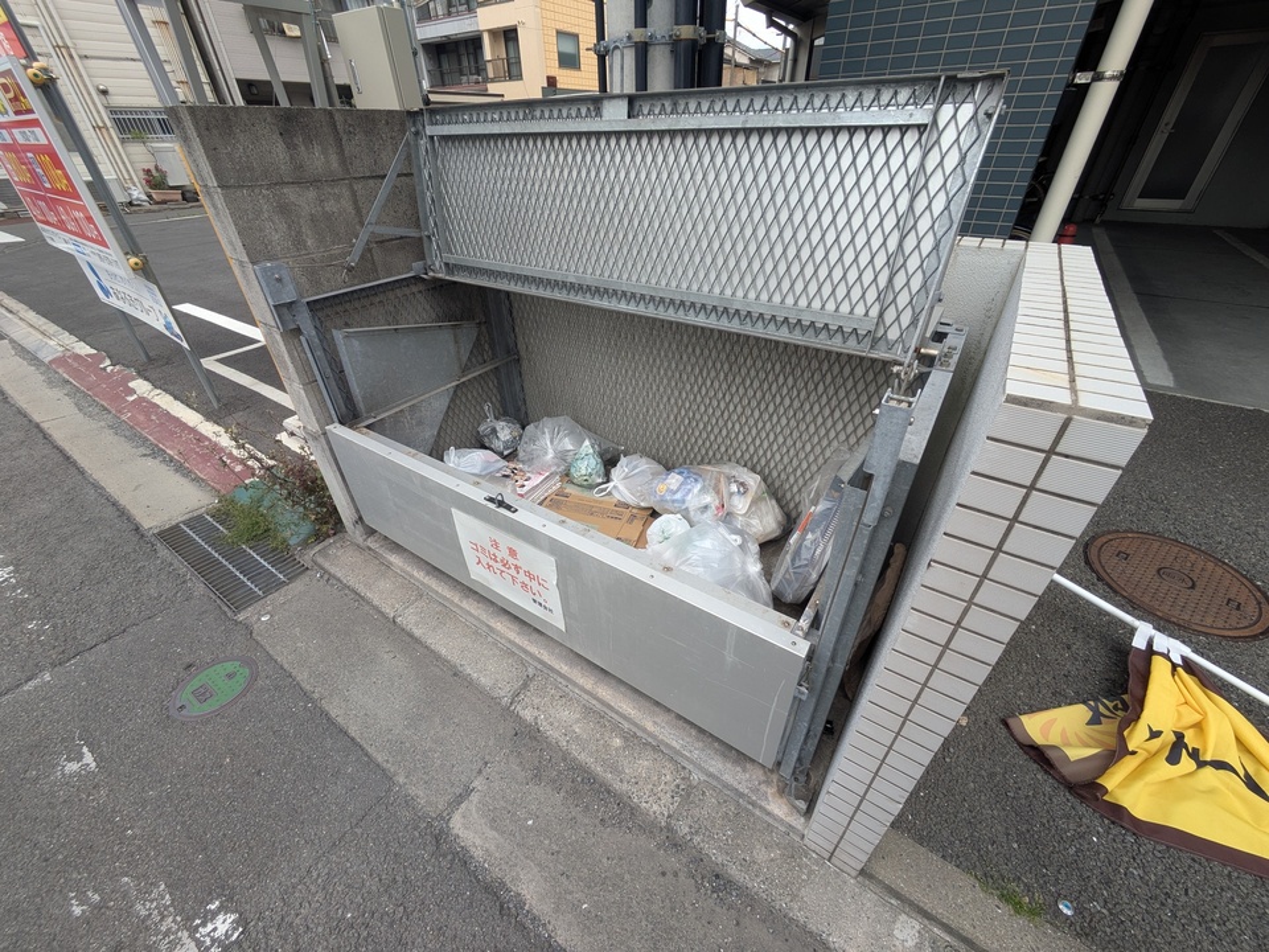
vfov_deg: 85.7
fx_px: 513
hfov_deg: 102.1
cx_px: 634
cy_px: 476
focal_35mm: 14
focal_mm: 1.83
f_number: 2.2
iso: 48
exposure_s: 1/796
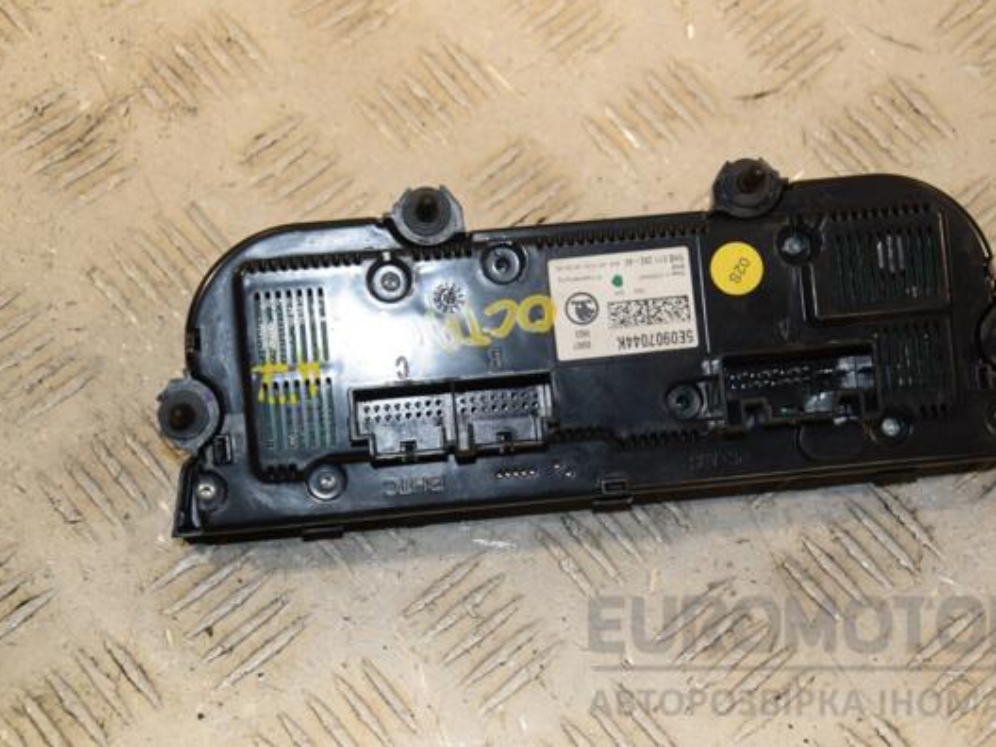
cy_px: 374
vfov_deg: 18.0
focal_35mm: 82
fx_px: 2359
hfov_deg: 23.8
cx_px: 553
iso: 800
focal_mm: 50
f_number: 6.3
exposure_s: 1/200
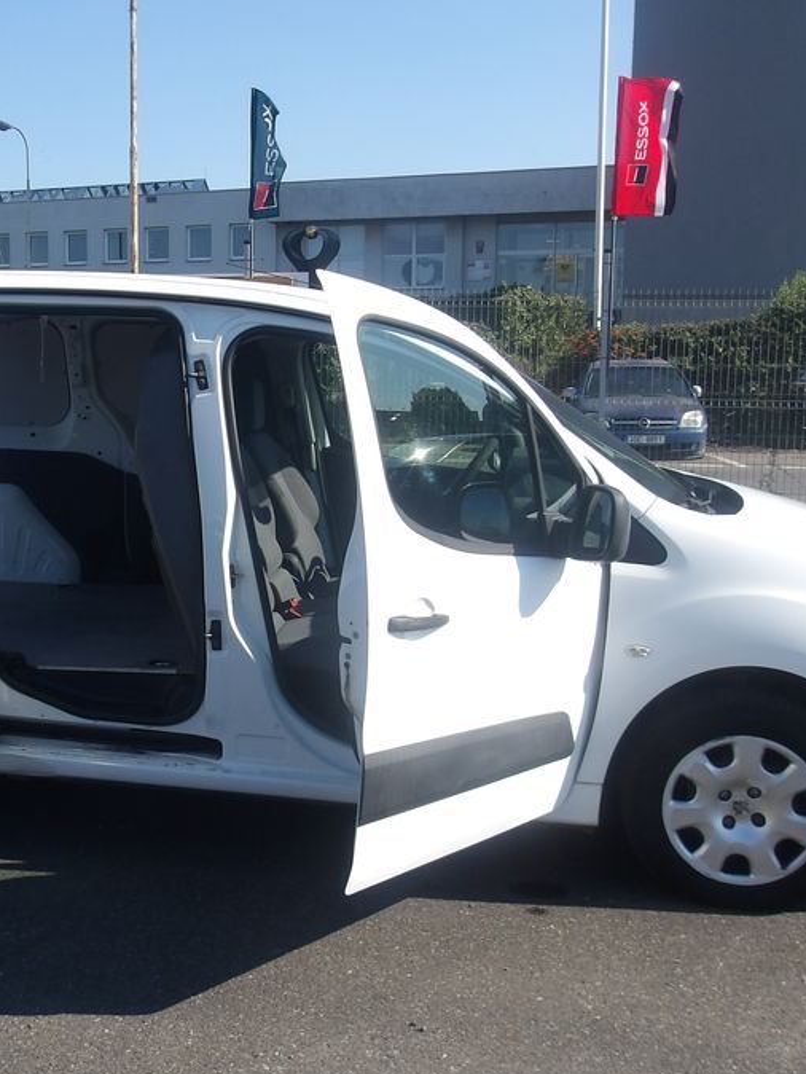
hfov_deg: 34.6
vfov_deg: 45.7
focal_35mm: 41
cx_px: 226
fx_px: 1272
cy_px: 510
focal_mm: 4.9
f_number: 10.4
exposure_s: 1/102
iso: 100
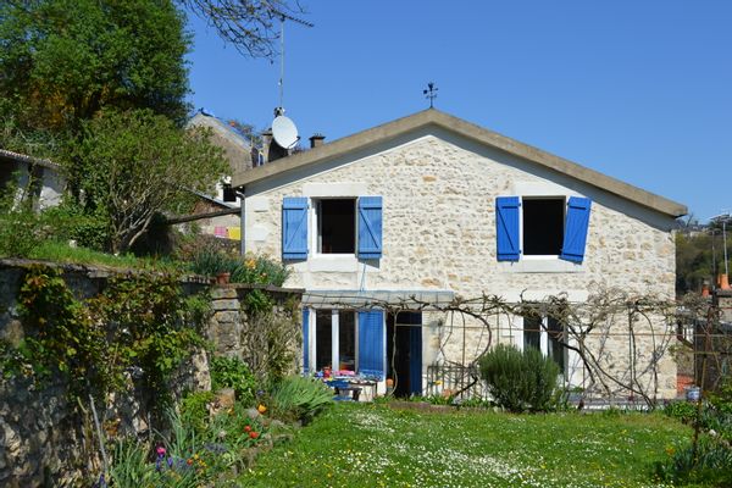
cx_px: 366
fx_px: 915
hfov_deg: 43.6
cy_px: 244
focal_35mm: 45
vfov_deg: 29.9
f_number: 9
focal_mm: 30
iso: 100
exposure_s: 1/320
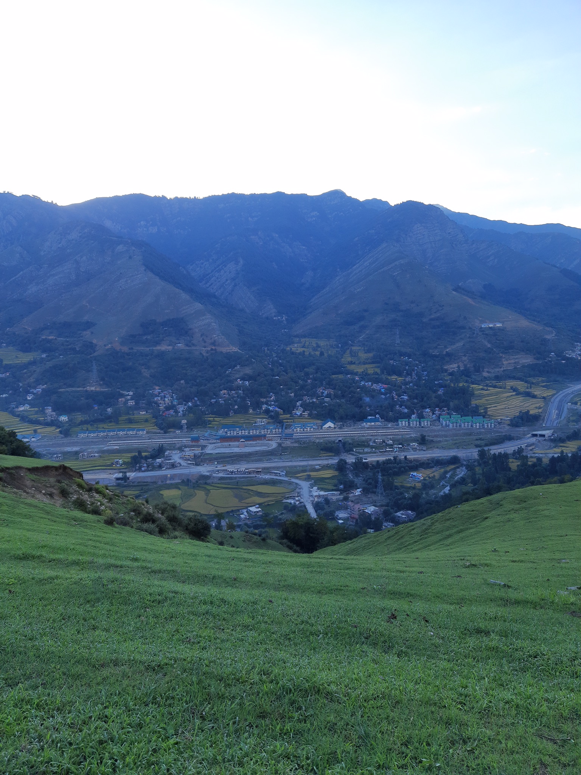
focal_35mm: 25
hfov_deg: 54.9
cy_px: 388
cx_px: 290
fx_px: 559
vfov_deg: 69.4
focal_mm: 4.6
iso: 100
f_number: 2
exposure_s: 1/186
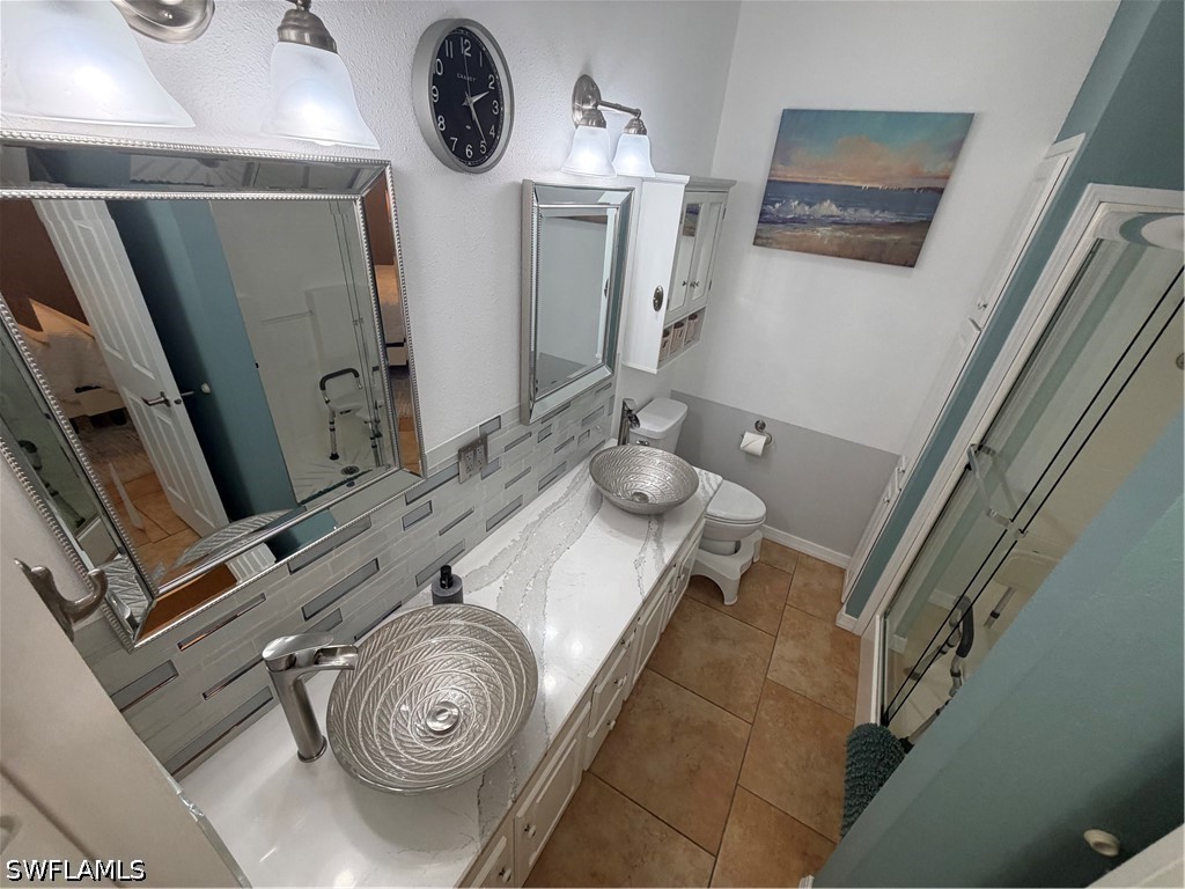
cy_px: 444
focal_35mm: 14
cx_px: 592
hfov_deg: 102.1
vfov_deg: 85.7
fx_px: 479
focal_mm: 2.22
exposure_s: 1/120
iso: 160
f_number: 2.2
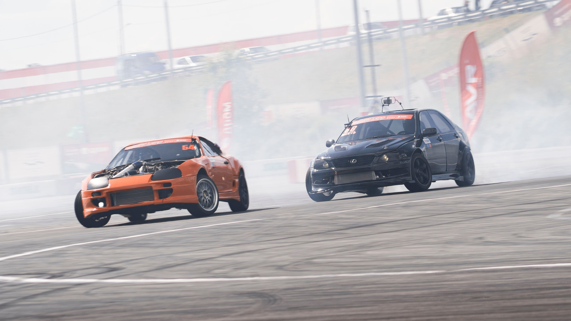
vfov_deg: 4.3
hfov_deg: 7.7
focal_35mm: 282
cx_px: 318
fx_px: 4269
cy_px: 151
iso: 100
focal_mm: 150
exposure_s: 1/125
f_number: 10
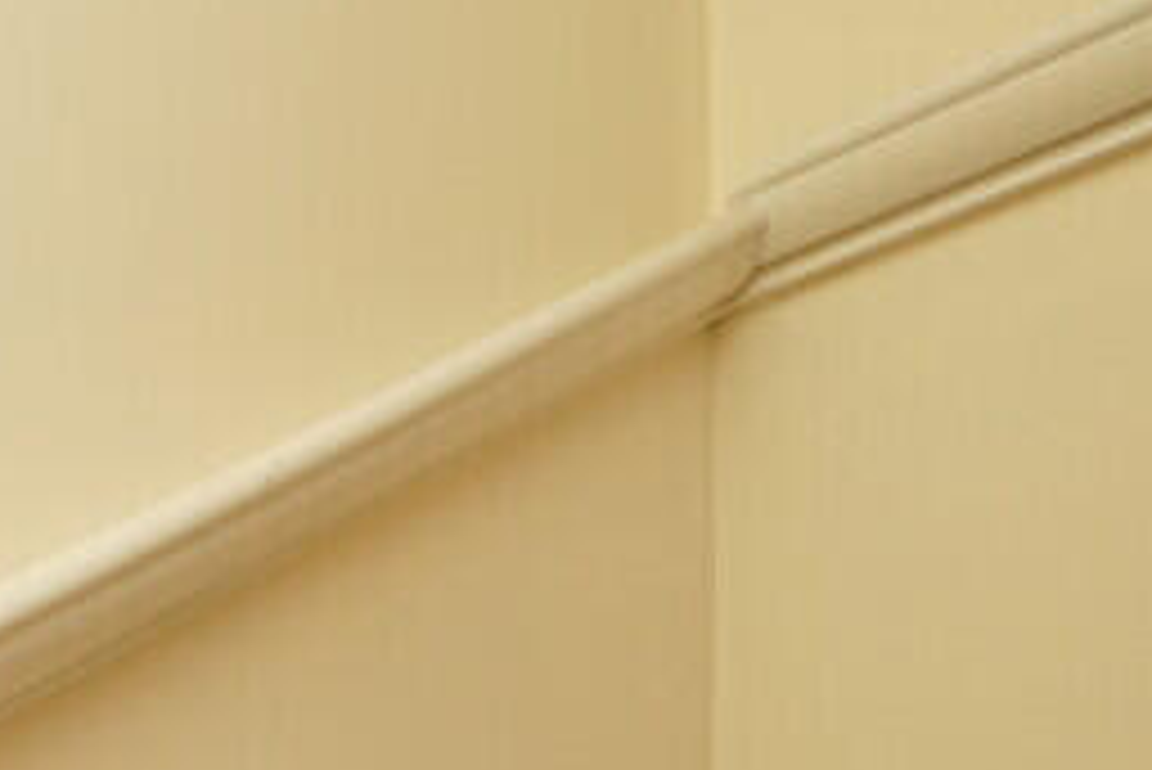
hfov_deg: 27.0
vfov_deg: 22.0
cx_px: -418
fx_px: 1921
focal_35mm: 60
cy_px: 723
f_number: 4
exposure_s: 1/60
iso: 100
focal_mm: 10
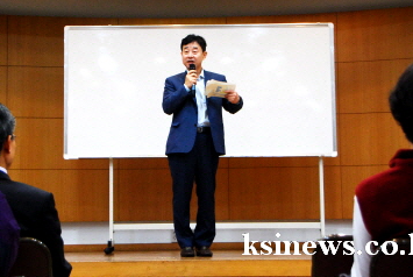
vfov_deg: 18.0
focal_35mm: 76
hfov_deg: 26.6
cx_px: 178
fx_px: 873
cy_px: 89
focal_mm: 36
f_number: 4.2
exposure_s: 1/80
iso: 1250
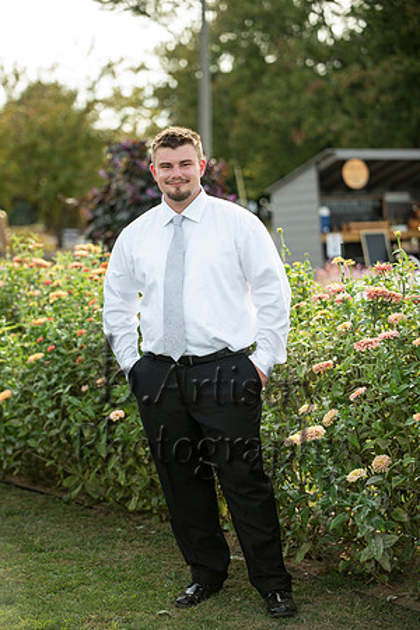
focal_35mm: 100
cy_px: 315
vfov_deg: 20.4
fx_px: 1750
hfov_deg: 13.7
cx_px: 210
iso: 125
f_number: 2.8
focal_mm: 100
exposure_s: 1/400
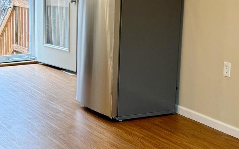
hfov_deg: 23.6
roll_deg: -0.2
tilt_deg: -13.9
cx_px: 59
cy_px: 77
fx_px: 567
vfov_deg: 15.0
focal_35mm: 87
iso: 200
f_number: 1.78
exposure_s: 1/120
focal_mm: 6.86
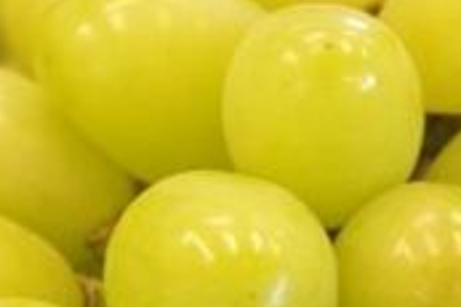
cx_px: -21
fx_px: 3544
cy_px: 175
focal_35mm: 277
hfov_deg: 7.4
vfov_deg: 5.0
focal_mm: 50
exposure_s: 1/100
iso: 1600
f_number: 4
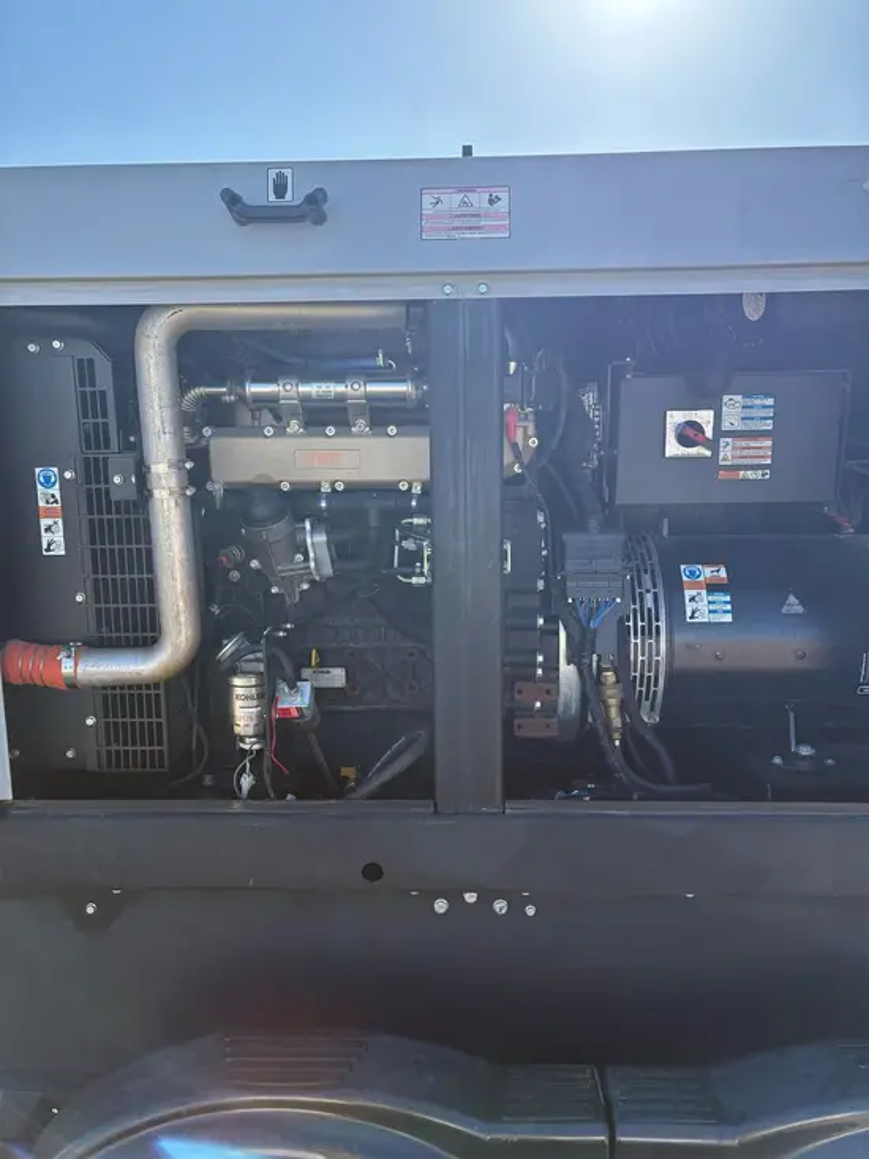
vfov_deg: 67.3
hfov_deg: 53.1
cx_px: 434
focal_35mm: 26
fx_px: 870
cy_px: 580
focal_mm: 5.96
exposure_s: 1/1217
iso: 64
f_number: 1.6
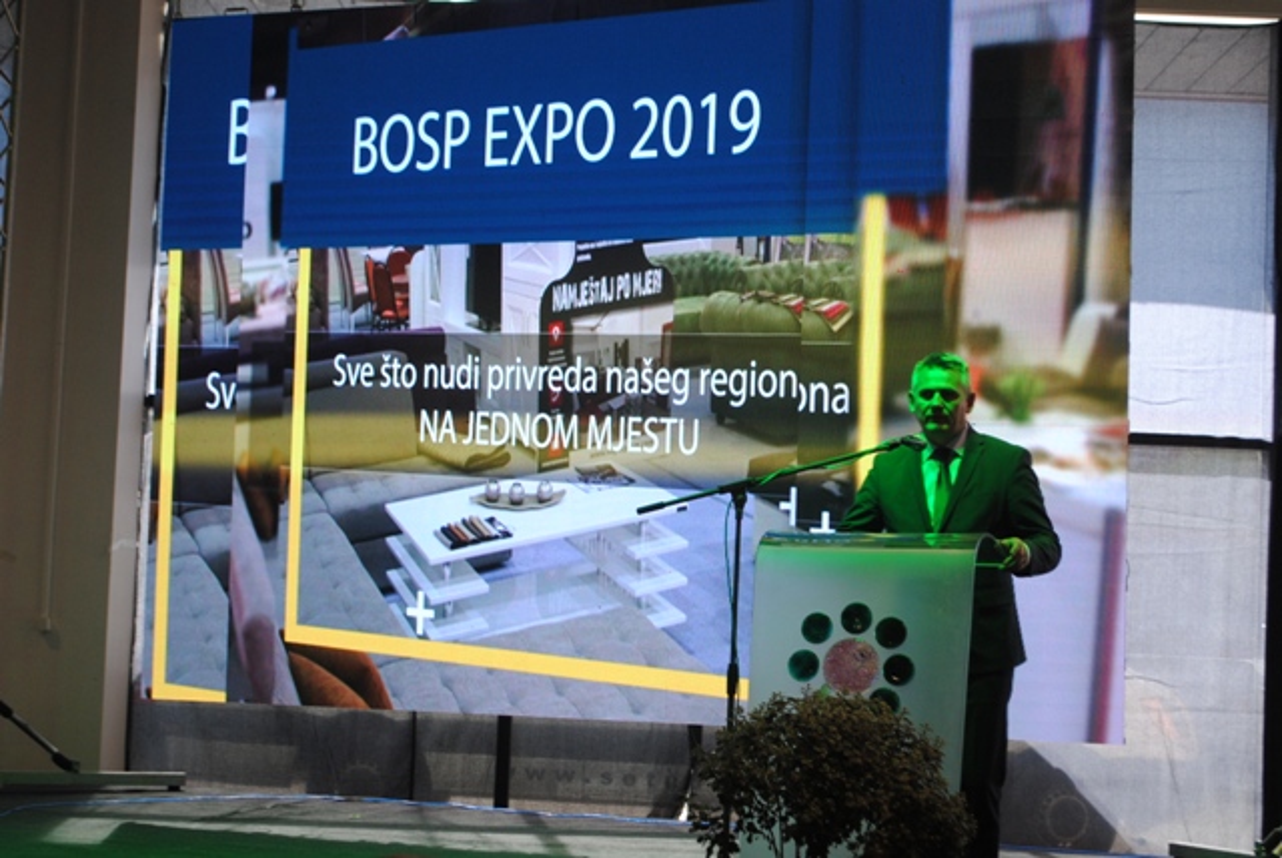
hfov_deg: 33.4
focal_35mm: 60
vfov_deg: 22.7
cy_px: 429
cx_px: 641
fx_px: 2139
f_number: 5.3
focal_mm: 40
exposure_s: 1/30
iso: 360
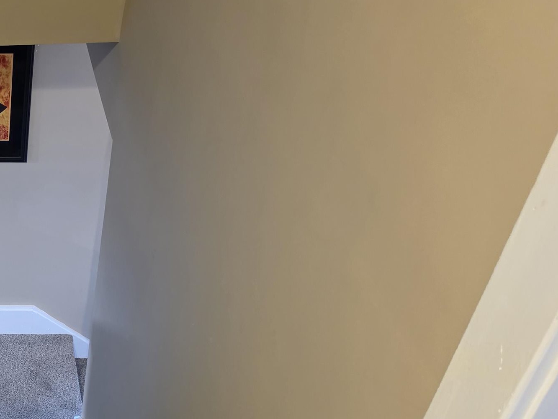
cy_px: 292
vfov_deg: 27.3
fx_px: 854
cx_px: -62
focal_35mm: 53
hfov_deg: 31.8
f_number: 1.4
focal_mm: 6.5
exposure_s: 1/120
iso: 640
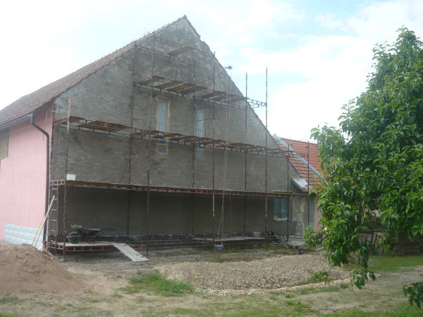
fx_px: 428
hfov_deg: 52.6
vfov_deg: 40.7
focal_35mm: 35
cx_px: 212
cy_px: 158
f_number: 2.8
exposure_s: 1/640
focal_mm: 5.5
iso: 100
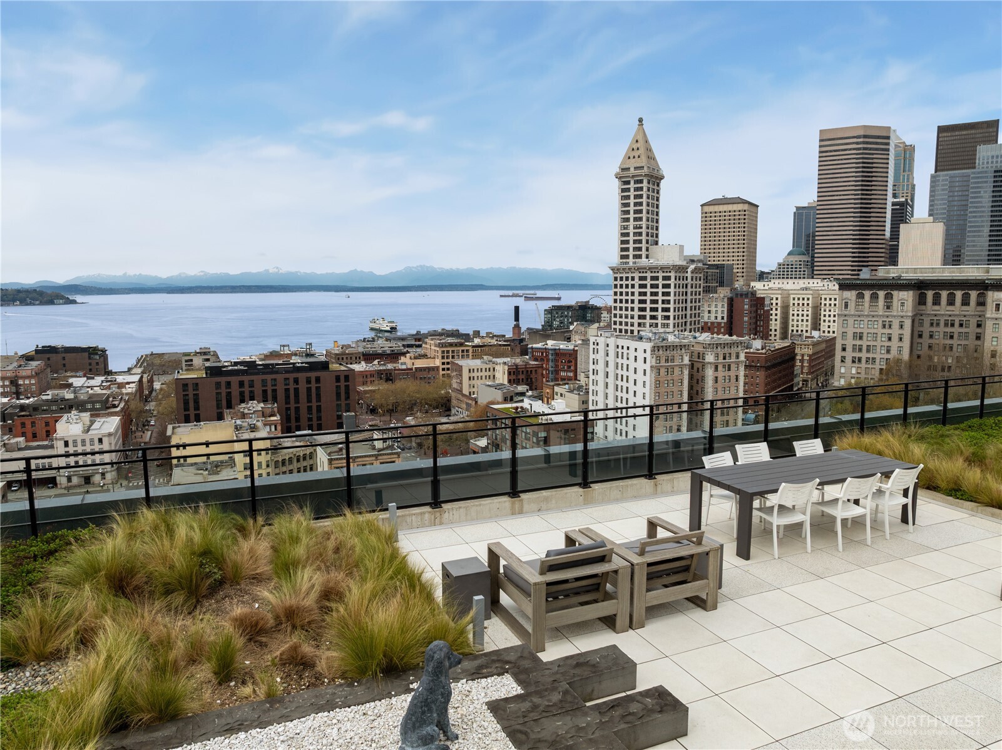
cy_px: 375
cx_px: 501
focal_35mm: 24
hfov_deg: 71.6
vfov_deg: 56.7
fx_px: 694
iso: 100
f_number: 2.8
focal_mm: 12.29
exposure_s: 1/1600
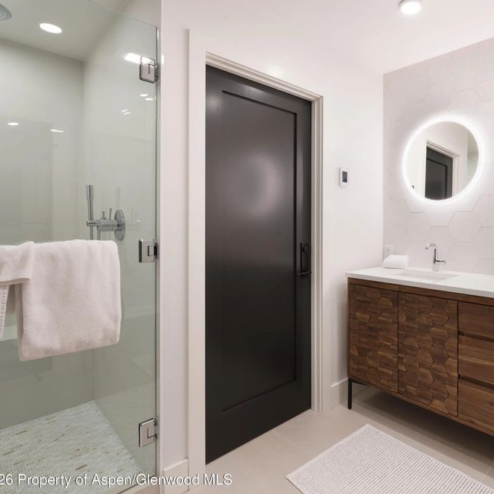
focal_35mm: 21
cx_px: 351
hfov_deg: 68.9
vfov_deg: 72.1
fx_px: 339
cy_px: 248
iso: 200
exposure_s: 1/1.25
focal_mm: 16
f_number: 11
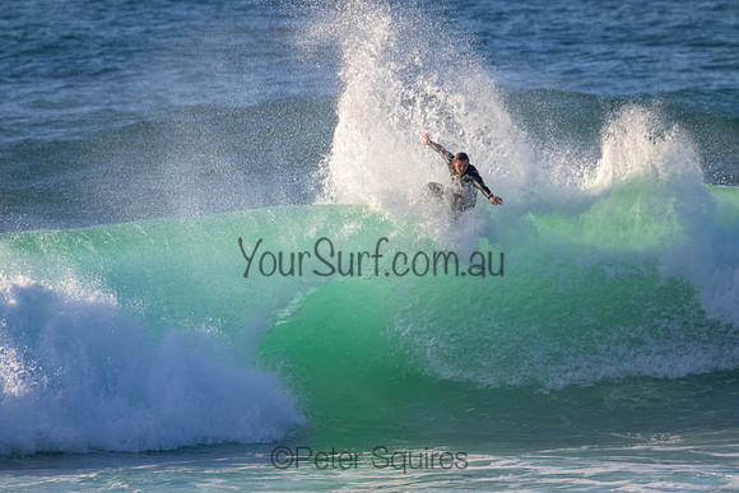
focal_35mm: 800
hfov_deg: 2.6
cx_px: 370
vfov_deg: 1.7
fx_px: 16425
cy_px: 246
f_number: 11
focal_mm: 800
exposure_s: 1/1600
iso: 1250
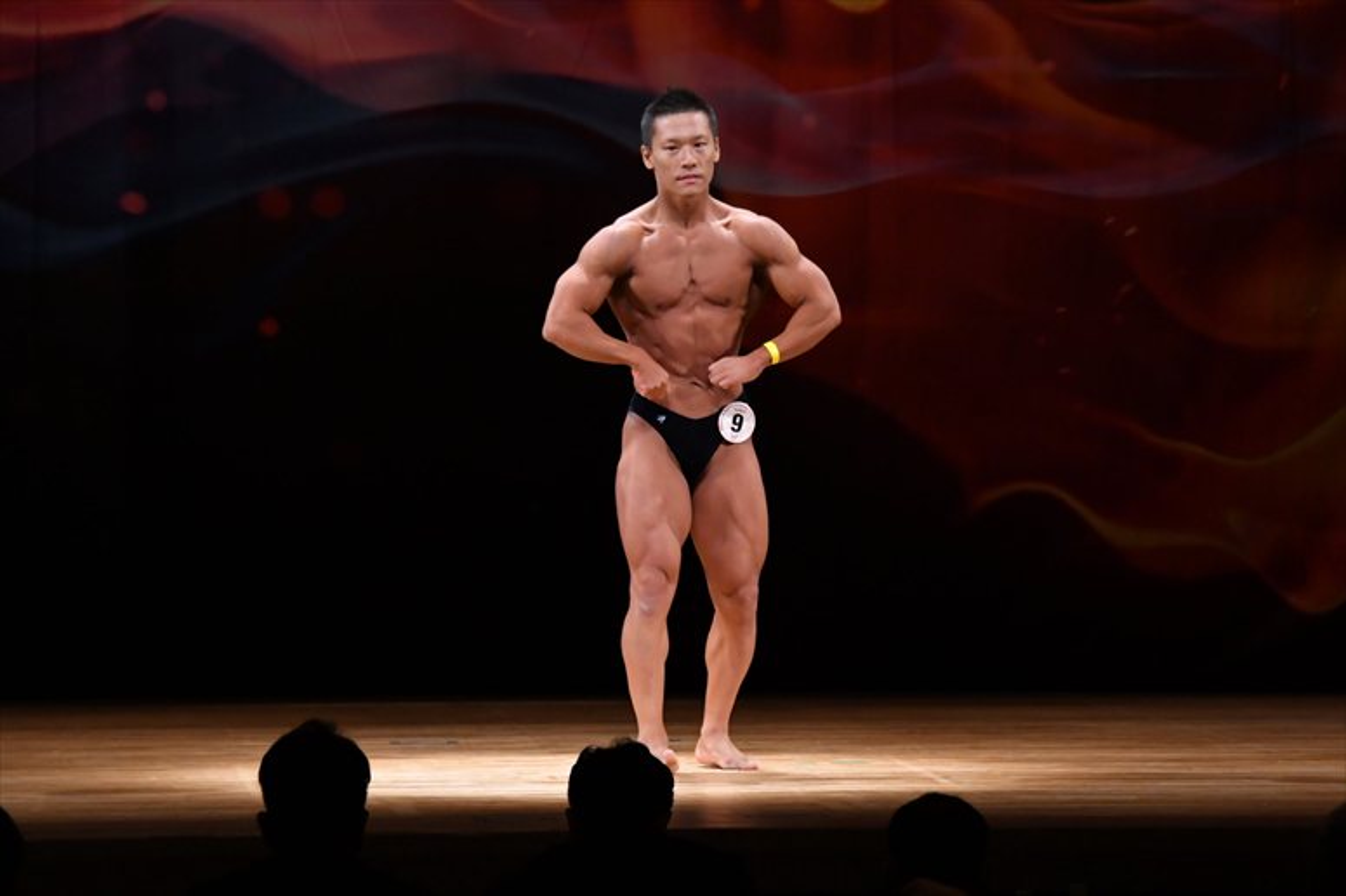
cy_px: 448
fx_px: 8110
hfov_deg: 9.5
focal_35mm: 217
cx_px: 673
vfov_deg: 6.3
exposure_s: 1/400
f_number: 5.6
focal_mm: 145
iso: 3200
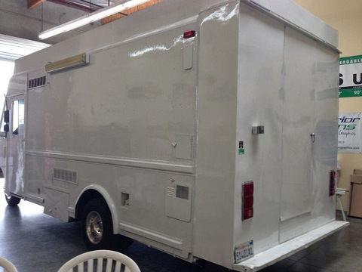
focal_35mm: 33
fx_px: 345
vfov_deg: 42.9
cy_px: 136
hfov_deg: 55.4
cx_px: 181
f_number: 2.4
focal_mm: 4.12
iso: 50
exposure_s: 1/60
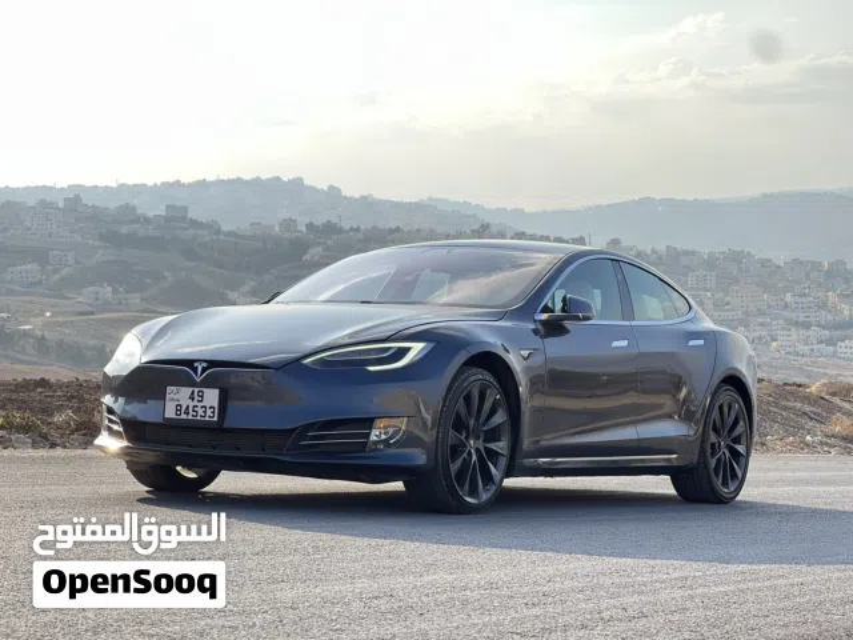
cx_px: 426
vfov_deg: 19.1
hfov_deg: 25.3
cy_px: 320
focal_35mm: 77
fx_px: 1897
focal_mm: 9
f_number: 2.8
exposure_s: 1/193
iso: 32
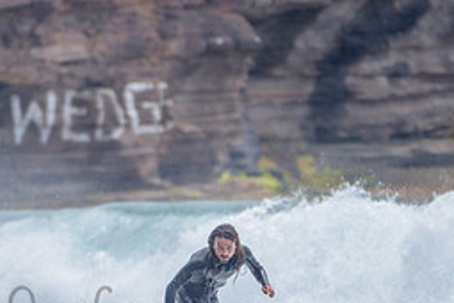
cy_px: 302
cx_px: 202
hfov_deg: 1.5
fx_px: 17616
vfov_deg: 1.0
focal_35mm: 1397
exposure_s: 1/2000
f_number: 5.6
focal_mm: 500
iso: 220
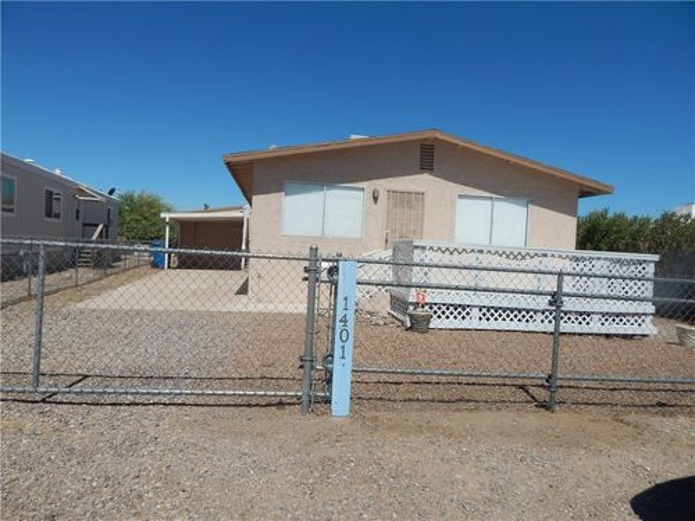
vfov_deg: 61.1
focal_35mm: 22
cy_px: 260
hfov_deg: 76.4
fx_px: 442
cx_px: 348
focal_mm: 4
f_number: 6
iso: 125
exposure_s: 1/1250
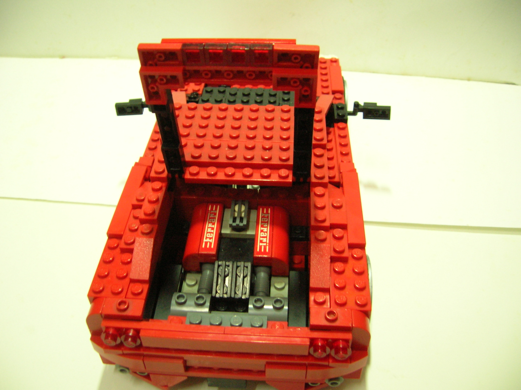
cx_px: 260
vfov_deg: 41.7
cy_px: 195
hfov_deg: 54.0
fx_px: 511
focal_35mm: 34
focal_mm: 5.7
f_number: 2.9
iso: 147
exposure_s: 1/3.6
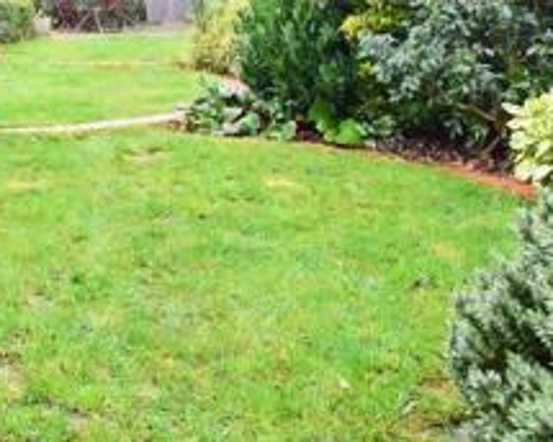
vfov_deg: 32.3
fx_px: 704
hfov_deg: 39.0
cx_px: 28
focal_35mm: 43
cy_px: 6
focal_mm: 10
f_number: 5.6
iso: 400
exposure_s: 1/125
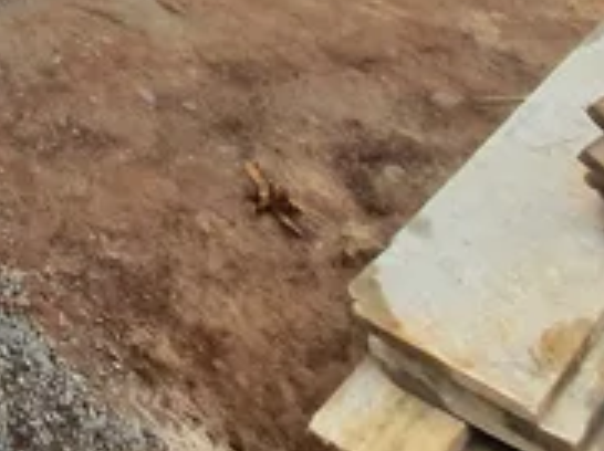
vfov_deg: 16.3
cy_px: -539
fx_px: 1028
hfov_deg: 22.8
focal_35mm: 59
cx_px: -412
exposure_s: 1/1228
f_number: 2.2
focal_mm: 1.74
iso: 50
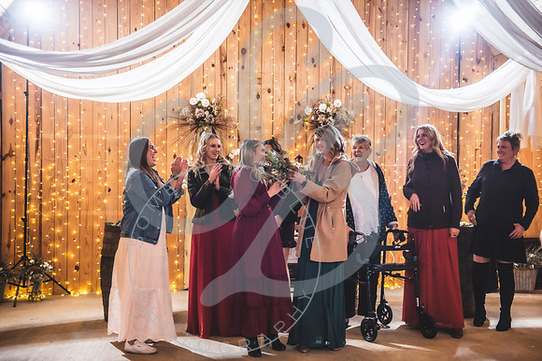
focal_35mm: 48
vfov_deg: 28.1
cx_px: 271
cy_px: 180
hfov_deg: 41.1
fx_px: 723
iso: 500
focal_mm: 48
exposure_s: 1/125
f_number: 2.8
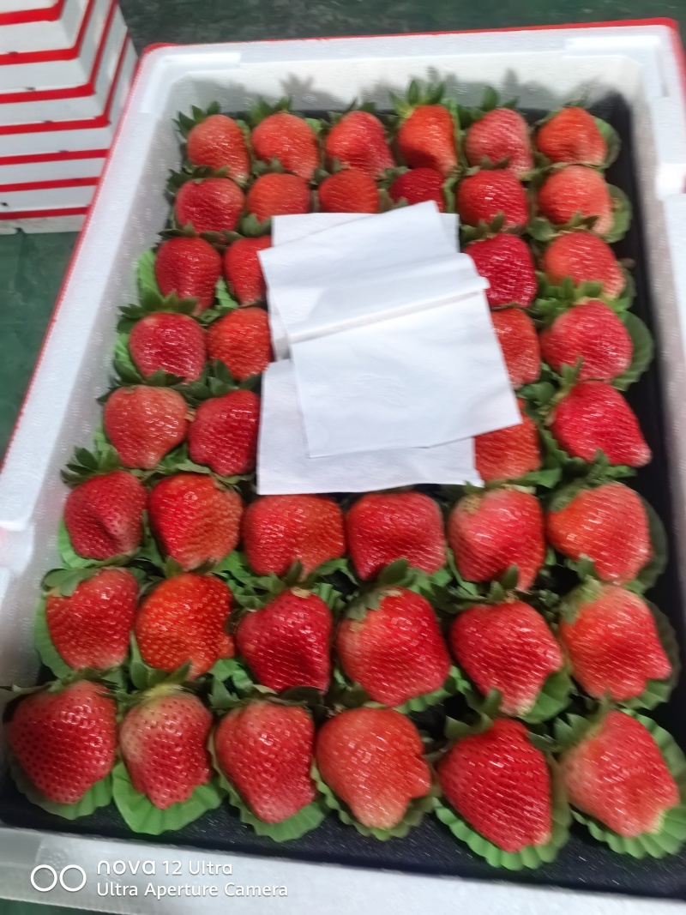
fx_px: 714
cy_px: 458
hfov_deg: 51.3
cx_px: 343
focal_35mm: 27
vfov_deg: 65.3
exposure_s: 1/25
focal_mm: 5.72
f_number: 4
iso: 640
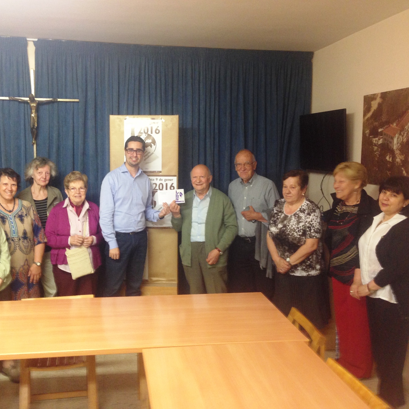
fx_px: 521
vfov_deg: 42.8
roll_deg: -0.1
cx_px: 168
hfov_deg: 42.7
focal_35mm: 39
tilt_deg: -6.4
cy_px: 204
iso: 125
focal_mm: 4.12
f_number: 2.4
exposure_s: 1/20
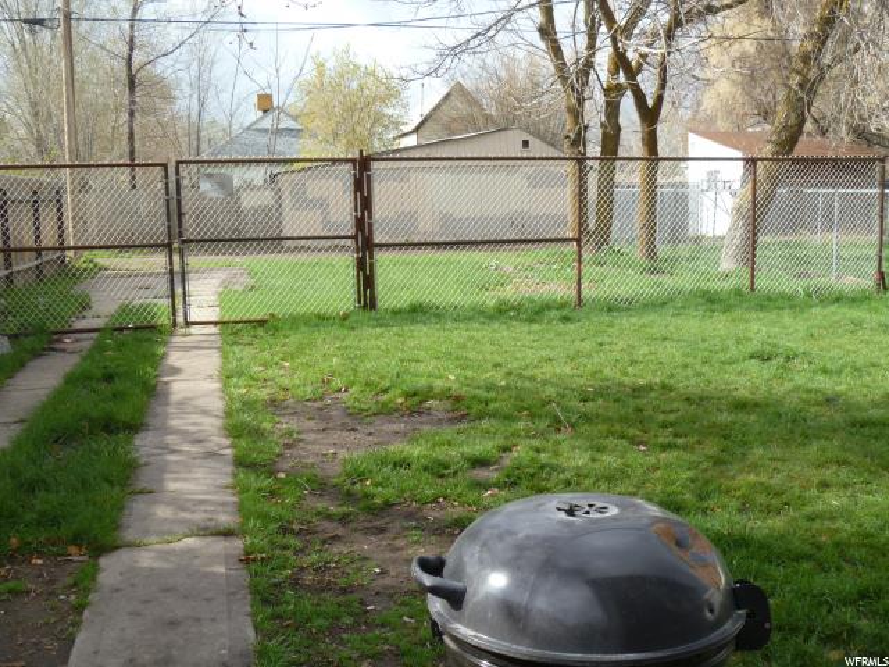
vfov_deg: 40.7
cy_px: 334
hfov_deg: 52.6
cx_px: 444
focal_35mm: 35
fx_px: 899
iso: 80
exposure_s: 1/160
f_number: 4.5
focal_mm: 6.3
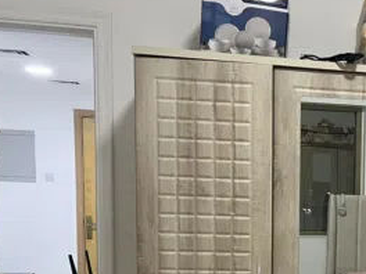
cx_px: 391
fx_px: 666
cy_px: 267
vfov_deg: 22.5
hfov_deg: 28.3
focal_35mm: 63
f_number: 1.5
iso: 125
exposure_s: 1/50
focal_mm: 5.7
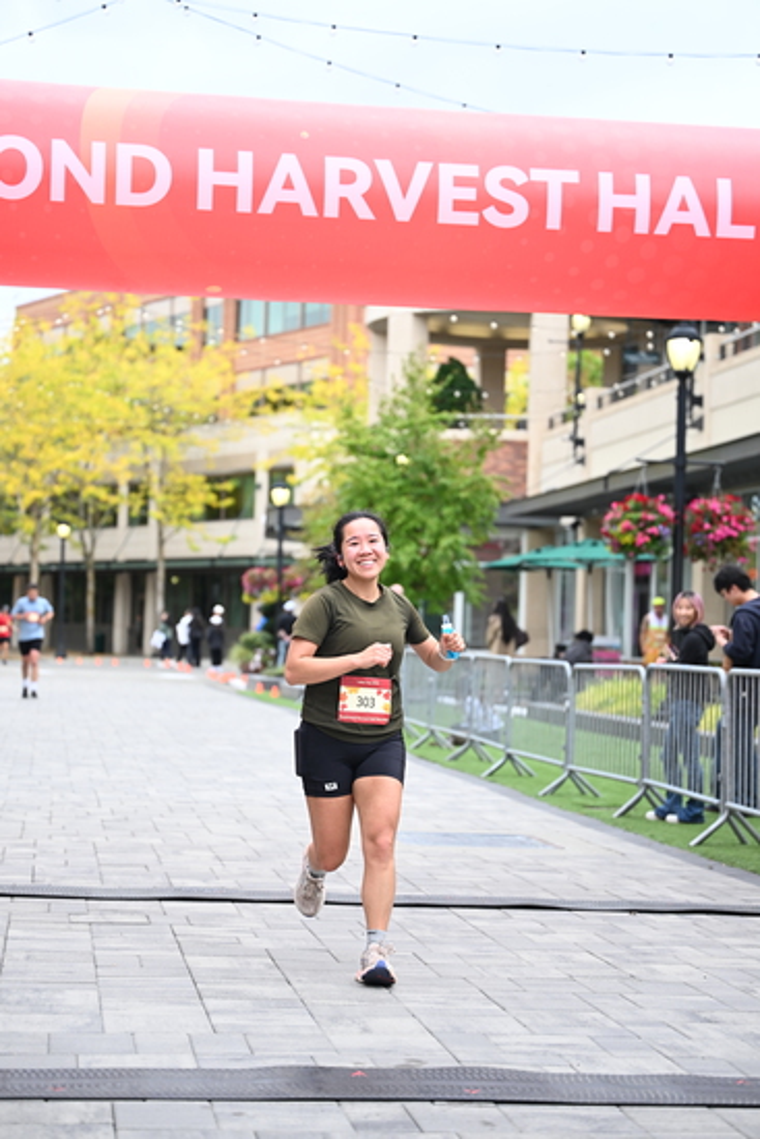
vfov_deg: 28.8
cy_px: 570
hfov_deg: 19.5
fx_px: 2215
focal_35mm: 70
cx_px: 380
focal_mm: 70
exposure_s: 1/1600
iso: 640
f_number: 2.8
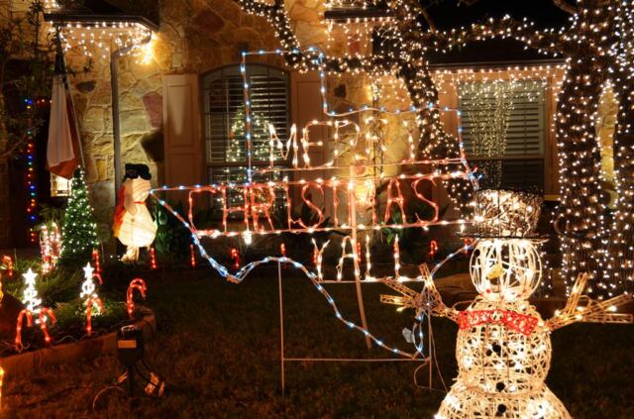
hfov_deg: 42.4
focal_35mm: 46
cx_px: 317
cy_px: 210
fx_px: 817
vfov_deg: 28.8
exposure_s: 1/5
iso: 800
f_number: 5
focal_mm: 31
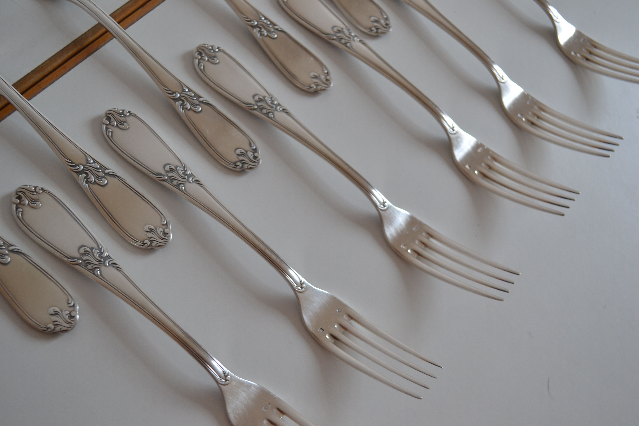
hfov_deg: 43.6
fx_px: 799
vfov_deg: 29.9
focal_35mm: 45
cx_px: 320
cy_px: 213
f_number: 4.5
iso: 400
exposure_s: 1/80
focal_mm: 30
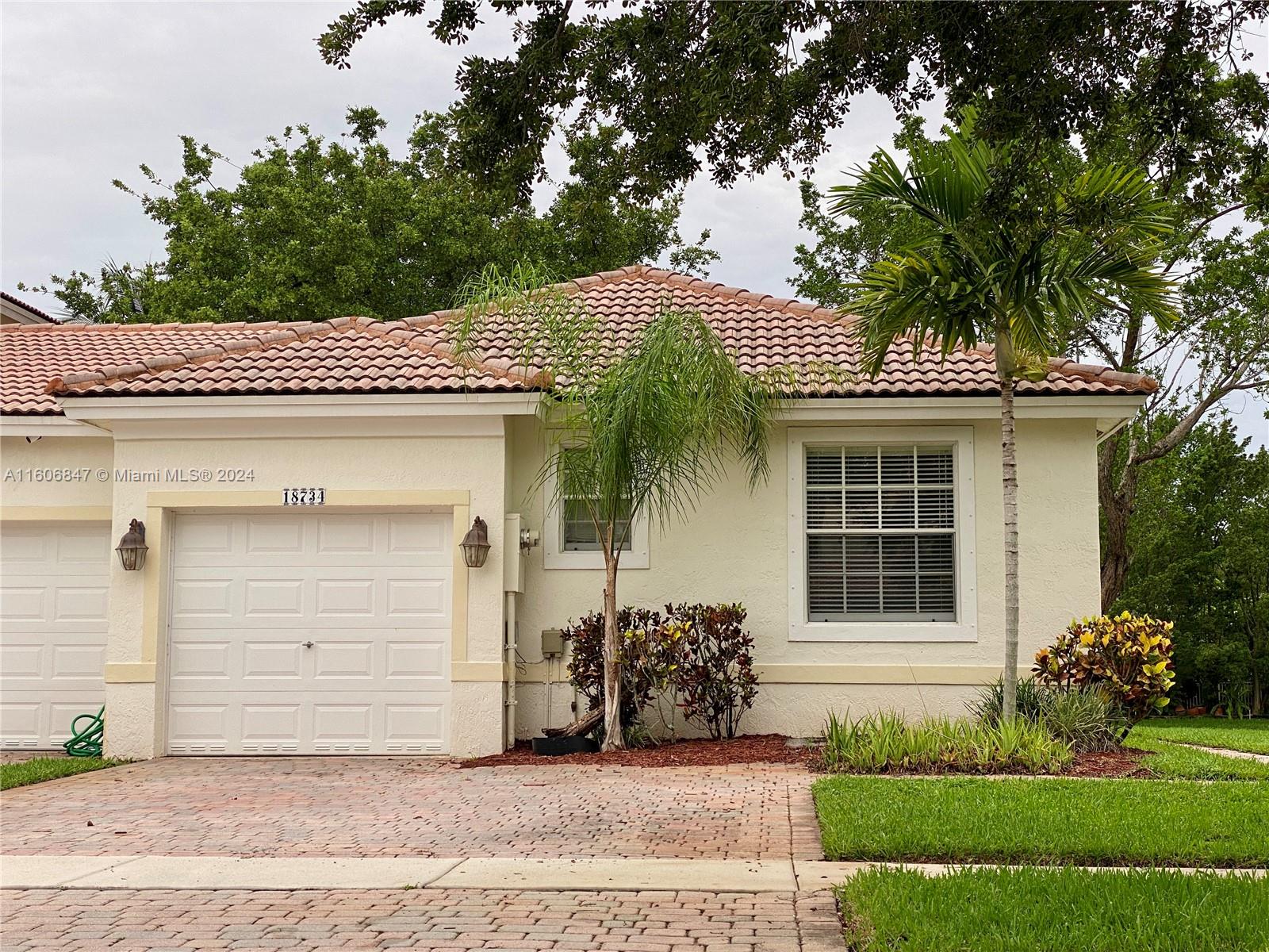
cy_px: 476
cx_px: 634
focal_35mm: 52
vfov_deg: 28.0
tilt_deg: +6.4
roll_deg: -0.4
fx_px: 1906
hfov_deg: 36.8
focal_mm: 6
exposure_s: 1/262
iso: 20
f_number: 2
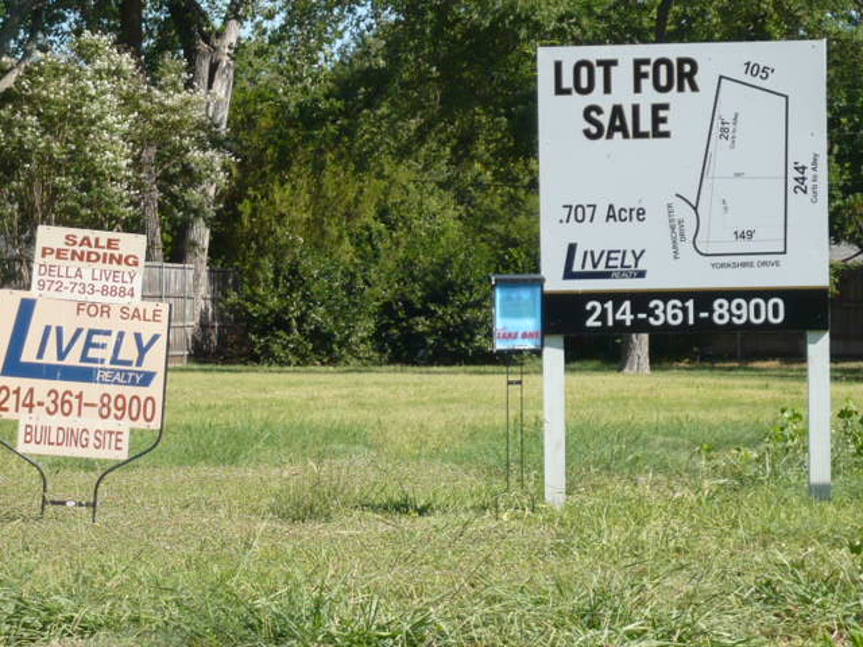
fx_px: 3440
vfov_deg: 10.7
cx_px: 432
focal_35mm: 138
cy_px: 324
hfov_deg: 14.3
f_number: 5.4
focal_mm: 15.2
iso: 100
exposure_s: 1/250
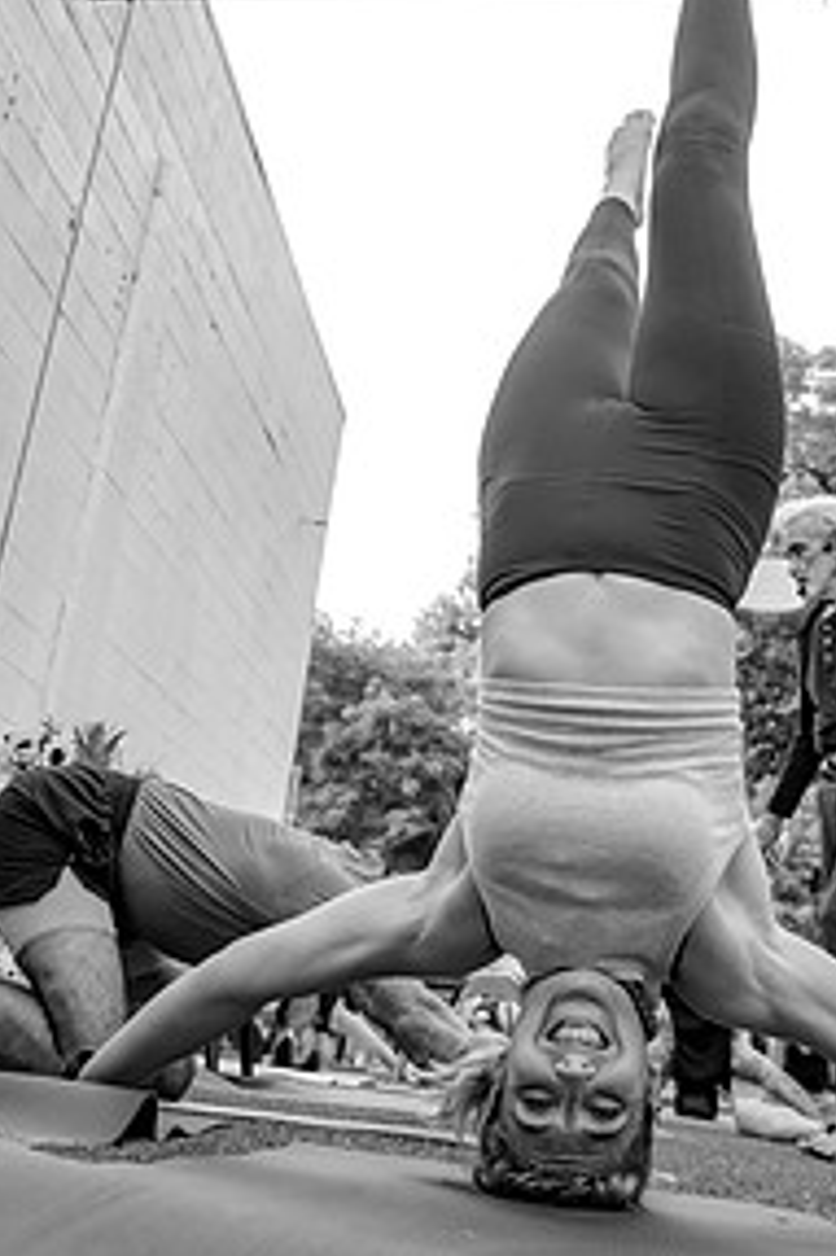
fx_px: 1639
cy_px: 403
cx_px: 573
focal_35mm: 47
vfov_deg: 41.3
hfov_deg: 28.4
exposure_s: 1/250
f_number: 5
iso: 800
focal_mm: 30
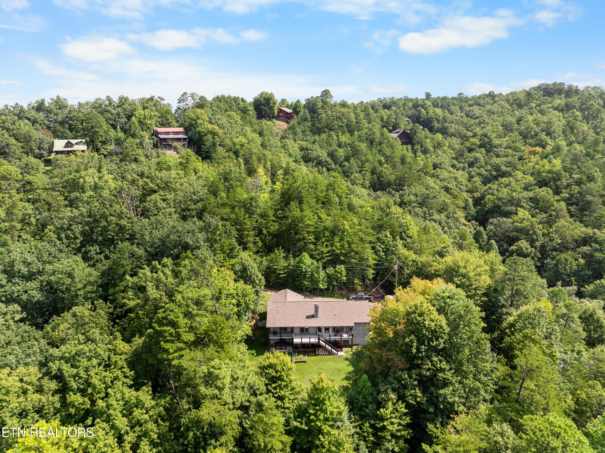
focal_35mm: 24
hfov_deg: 71.6
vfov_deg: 56.8
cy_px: 226
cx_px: 302
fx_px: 419
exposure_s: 1/40
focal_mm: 12.29
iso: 110
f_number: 2.8
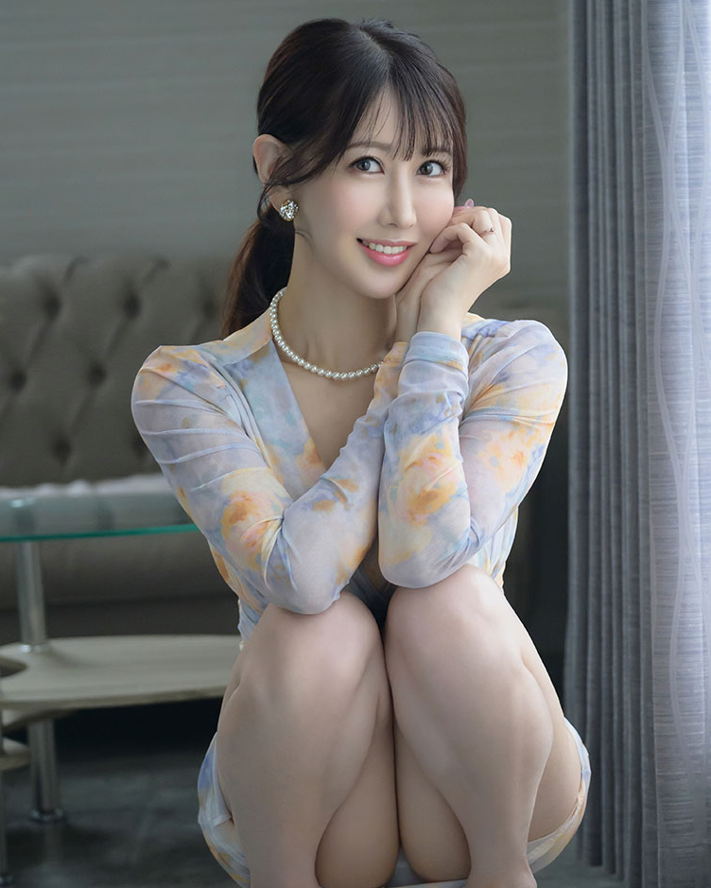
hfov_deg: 15.3
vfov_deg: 19.0
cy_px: 533
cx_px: 394
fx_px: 2655
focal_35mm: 101
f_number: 2.8
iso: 2000
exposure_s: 1/160
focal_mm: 53
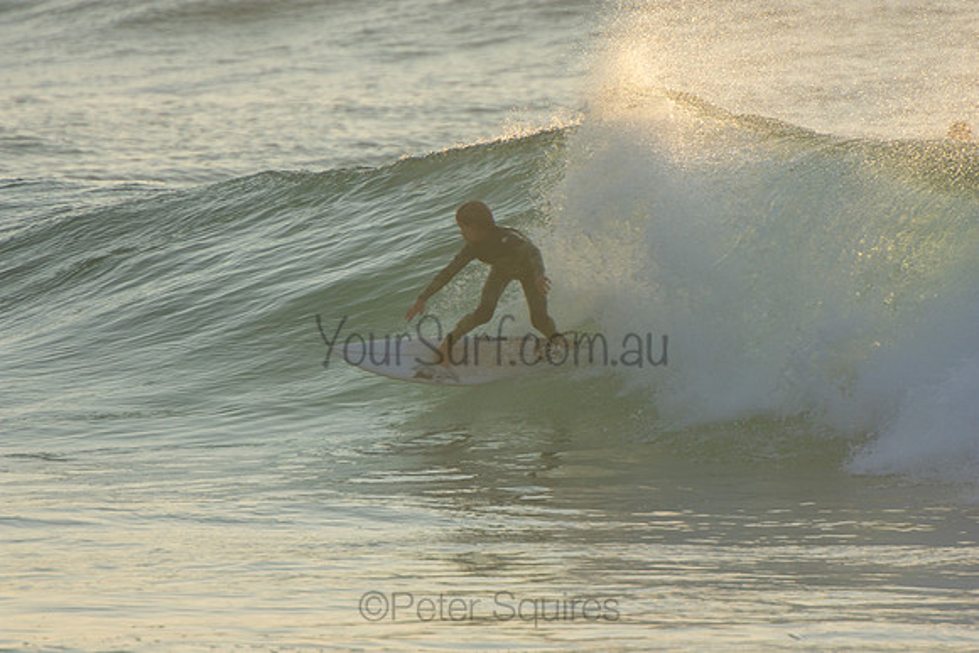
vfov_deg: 2.3
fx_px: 16320
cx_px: 490
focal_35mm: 600
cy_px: 326
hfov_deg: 3.4
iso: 220
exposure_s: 1/800
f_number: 5.6
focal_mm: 400
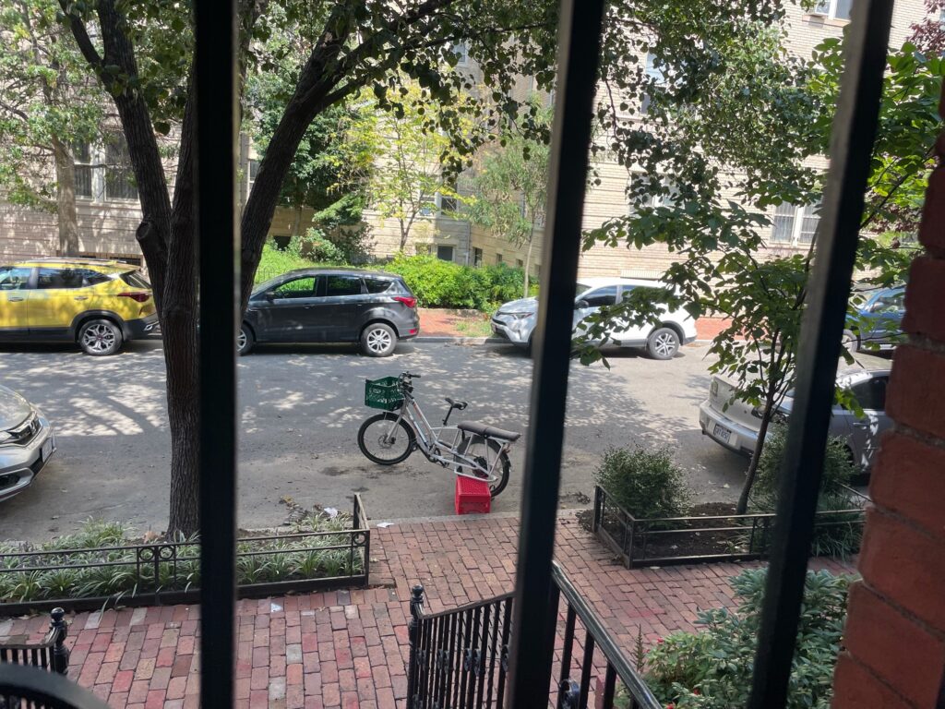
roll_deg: -3.2
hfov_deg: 67.3
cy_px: 354
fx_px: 710
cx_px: 472
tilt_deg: -10.4
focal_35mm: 26
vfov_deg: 53.1
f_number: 1.6
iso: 32
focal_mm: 4.2
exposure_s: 1/558
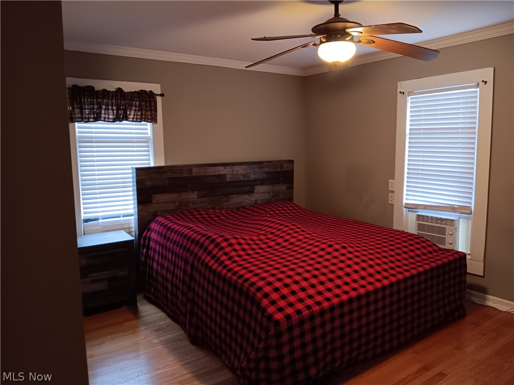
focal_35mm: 26
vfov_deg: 53.1
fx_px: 386
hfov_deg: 67.3
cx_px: 257
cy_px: 192
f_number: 1.8
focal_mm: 3.98
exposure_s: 1/17.2
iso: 320
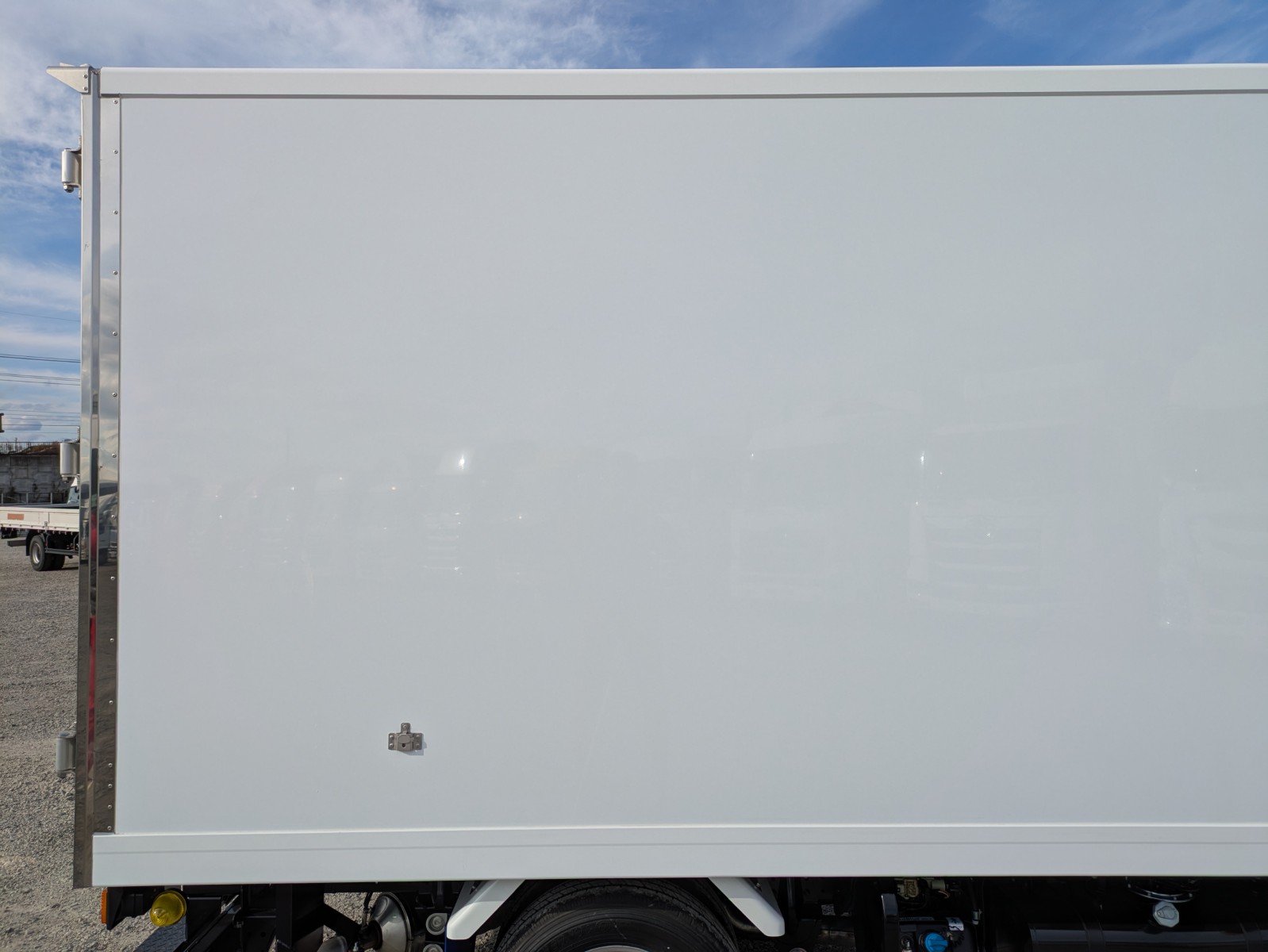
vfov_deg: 54.9
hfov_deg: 69.4
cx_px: 634
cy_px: 476
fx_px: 916
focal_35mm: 25
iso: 73
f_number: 1.89
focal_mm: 5.43
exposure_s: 1/3745
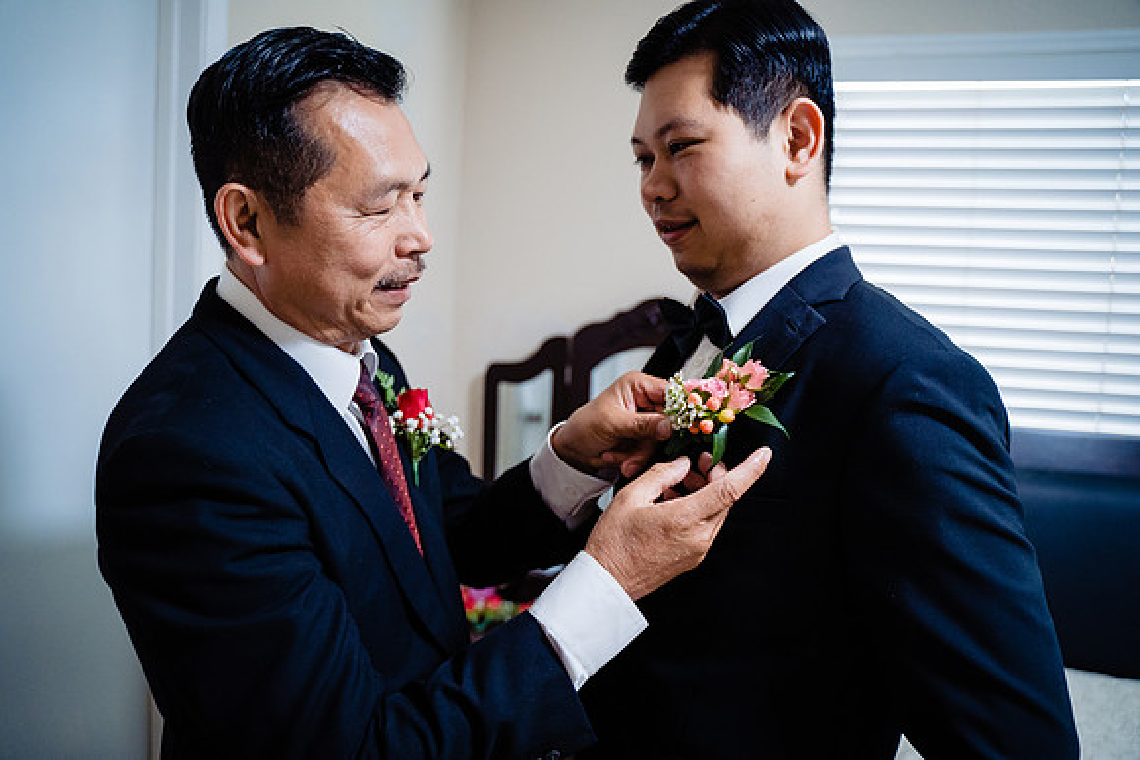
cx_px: 570
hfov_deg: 65.5
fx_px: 887
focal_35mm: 28
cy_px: 380
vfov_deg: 46.4
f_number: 2.8
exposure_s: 1/125
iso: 2500
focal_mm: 28
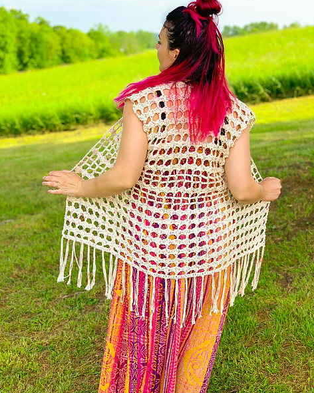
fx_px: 640
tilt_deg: -12.5
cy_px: 192
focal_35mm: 55
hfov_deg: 27.6
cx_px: 159
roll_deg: -0.6
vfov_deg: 34.2
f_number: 2.4
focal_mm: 6
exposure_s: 1/129
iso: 16
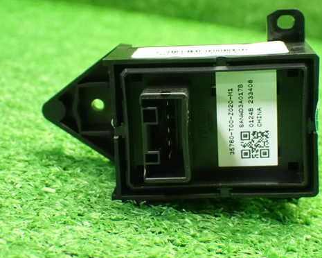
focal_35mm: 73
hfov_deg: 26.0
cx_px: 186
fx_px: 696
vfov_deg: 21.0
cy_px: 122
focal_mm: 10.35
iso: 1600
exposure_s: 1/50
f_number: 3.5
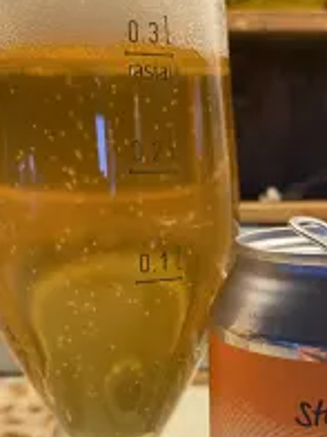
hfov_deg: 27.4
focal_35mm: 53
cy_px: 361
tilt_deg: -15.2
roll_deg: +0.3
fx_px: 668
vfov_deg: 34.8
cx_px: 218
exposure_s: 1/50
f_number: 1.8
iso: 64
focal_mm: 4.25
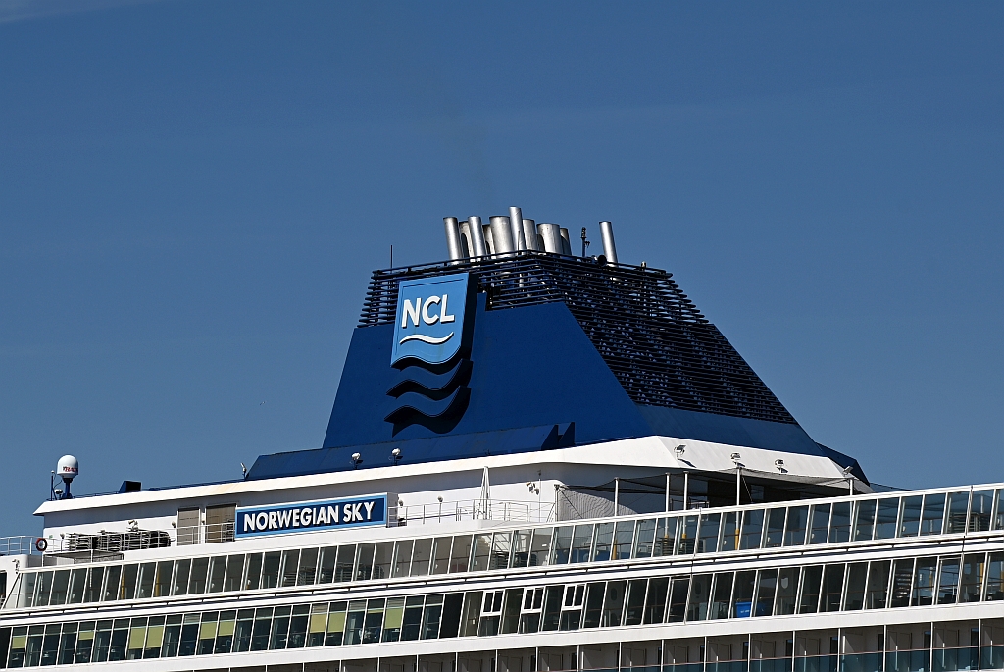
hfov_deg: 17.0
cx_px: 502
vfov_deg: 11.4
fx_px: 3350
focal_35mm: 120
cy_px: 336
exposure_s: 1/1000
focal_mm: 120
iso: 100
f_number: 8
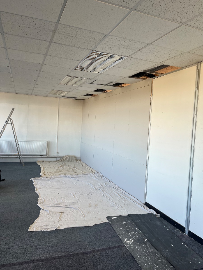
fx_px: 203
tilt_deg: -3.4
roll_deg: -3.4
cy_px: 135
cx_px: 102
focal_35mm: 26
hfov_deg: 53.1
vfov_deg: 67.3
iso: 40
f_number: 1.6
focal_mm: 5.1
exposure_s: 1/204
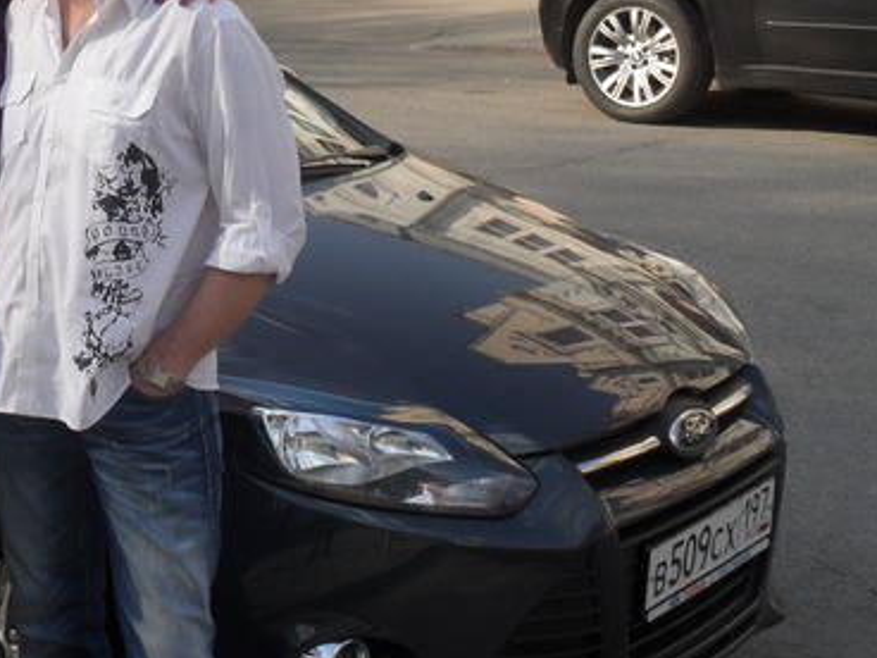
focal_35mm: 87
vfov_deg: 16.7
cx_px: -29
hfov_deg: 21.6
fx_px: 2204
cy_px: 62
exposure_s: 1/180
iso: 80
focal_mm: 6.5
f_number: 5.2
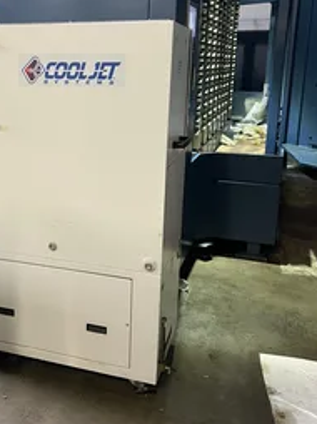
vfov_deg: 45.7
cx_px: 72
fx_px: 501
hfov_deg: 34.2
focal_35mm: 41
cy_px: 184
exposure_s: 1/60
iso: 400
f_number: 1.5
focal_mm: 5.7
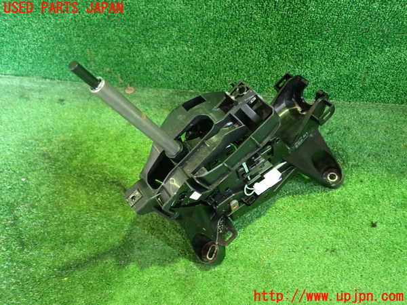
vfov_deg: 46.8
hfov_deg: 60.0
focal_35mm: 30
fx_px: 353
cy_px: 152
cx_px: 204
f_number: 2.3
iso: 800
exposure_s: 1/25
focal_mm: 5.4
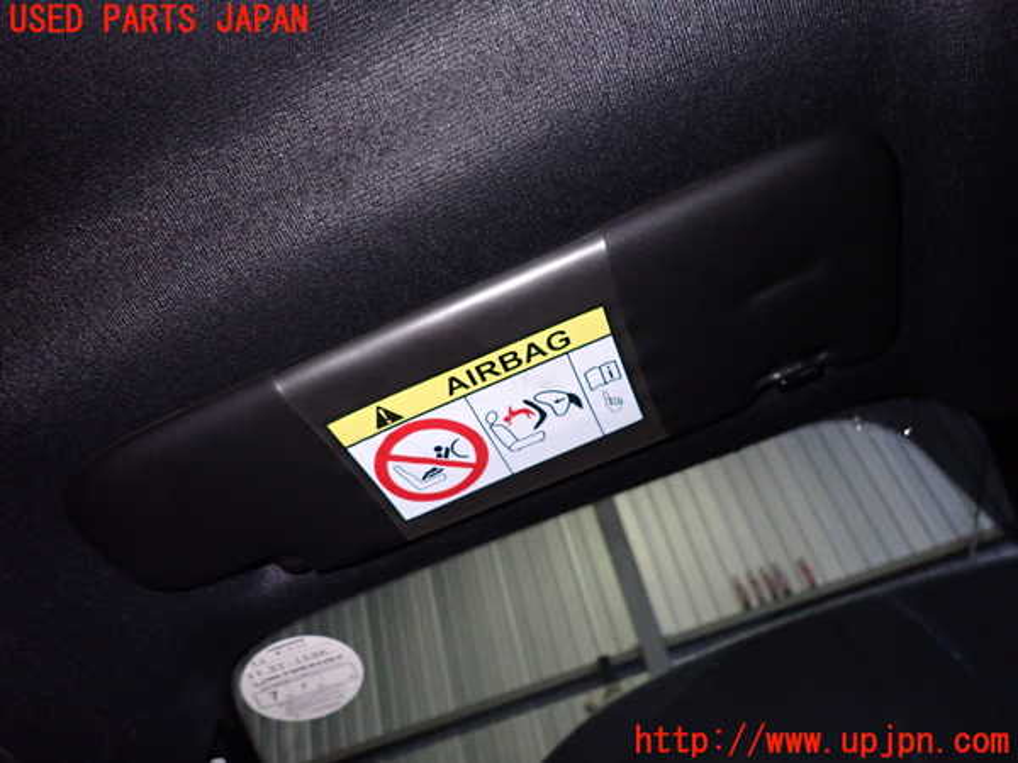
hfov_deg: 69.4
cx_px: 509
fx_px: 735
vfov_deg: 54.9
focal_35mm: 25
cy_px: 382
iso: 800
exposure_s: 1/30
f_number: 5.6
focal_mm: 4.5
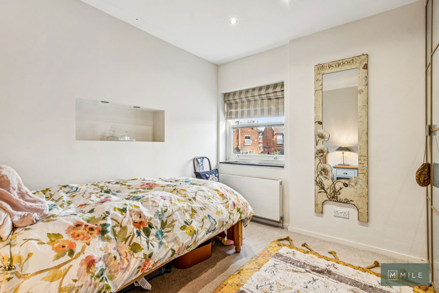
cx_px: 220
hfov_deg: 96.7
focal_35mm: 16
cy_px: 146
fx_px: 195
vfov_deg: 73.8
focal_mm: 16
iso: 400
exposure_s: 1/15
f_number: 11
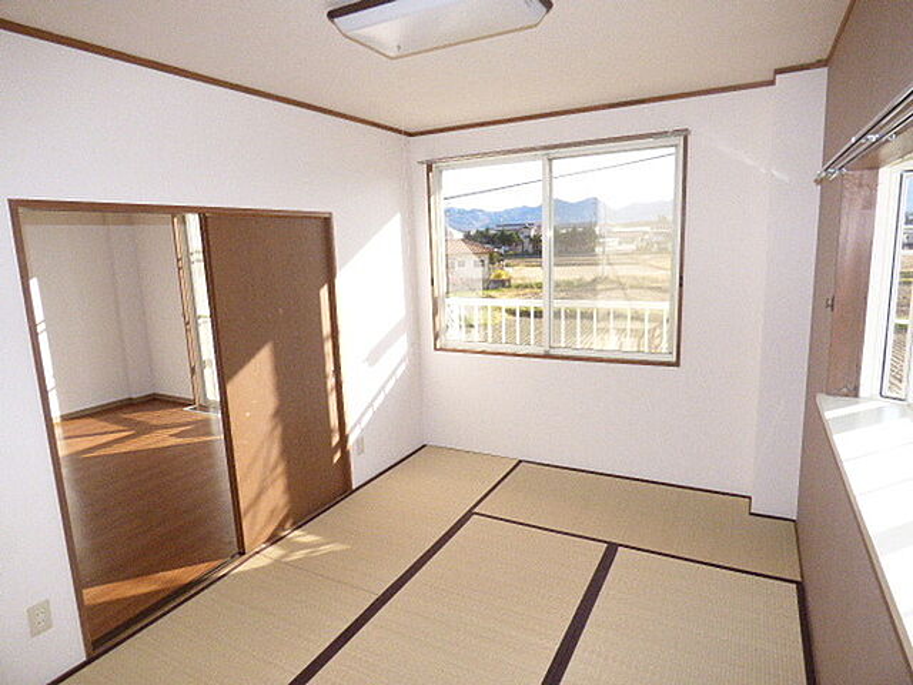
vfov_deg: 66.0
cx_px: 456
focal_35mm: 20
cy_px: 342
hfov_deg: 81.7
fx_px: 528
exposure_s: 1/1600
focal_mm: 3.58
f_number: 4
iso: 800
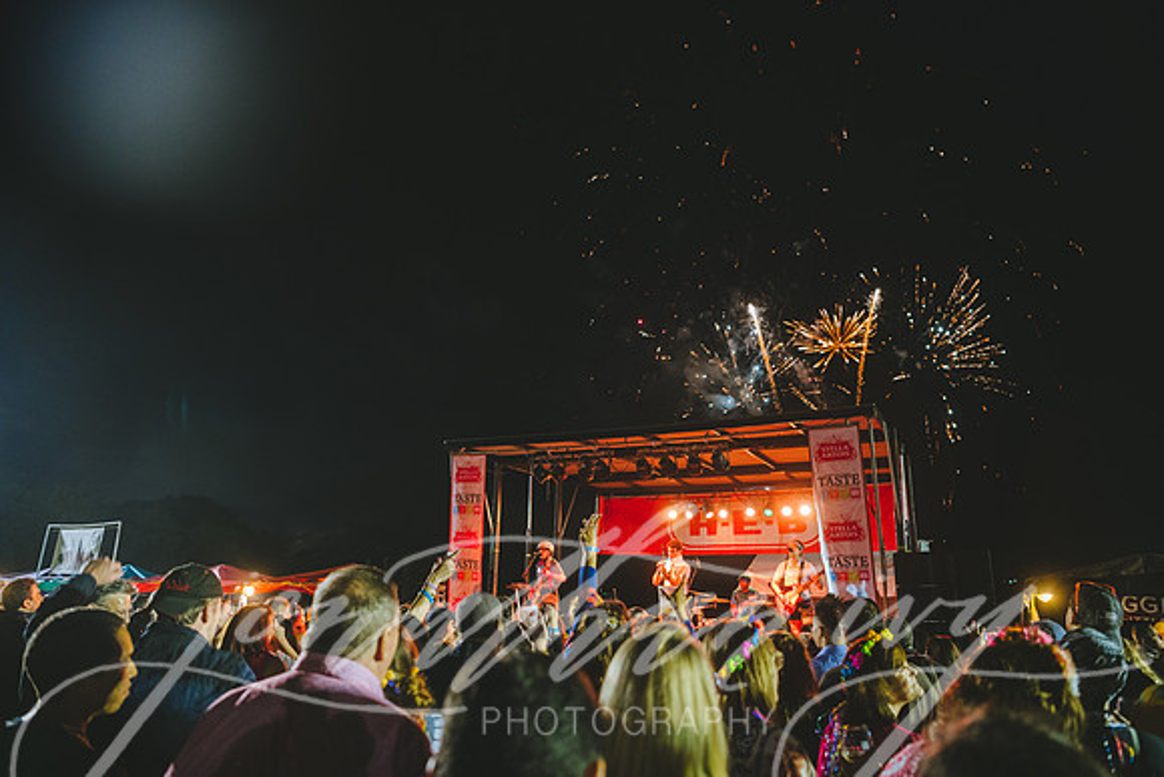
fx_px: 776
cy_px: 388
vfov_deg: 53.2
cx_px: 582
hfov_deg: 73.7
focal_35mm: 24
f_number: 2.8
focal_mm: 24
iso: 640
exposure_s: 1/60
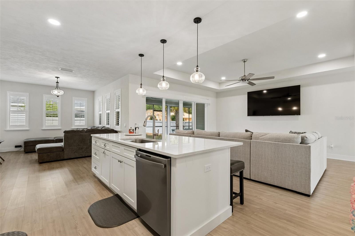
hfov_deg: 100.4
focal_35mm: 15
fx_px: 148
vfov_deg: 77.3
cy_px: 118
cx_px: 178
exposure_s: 1/20
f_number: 8
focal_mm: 10
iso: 200
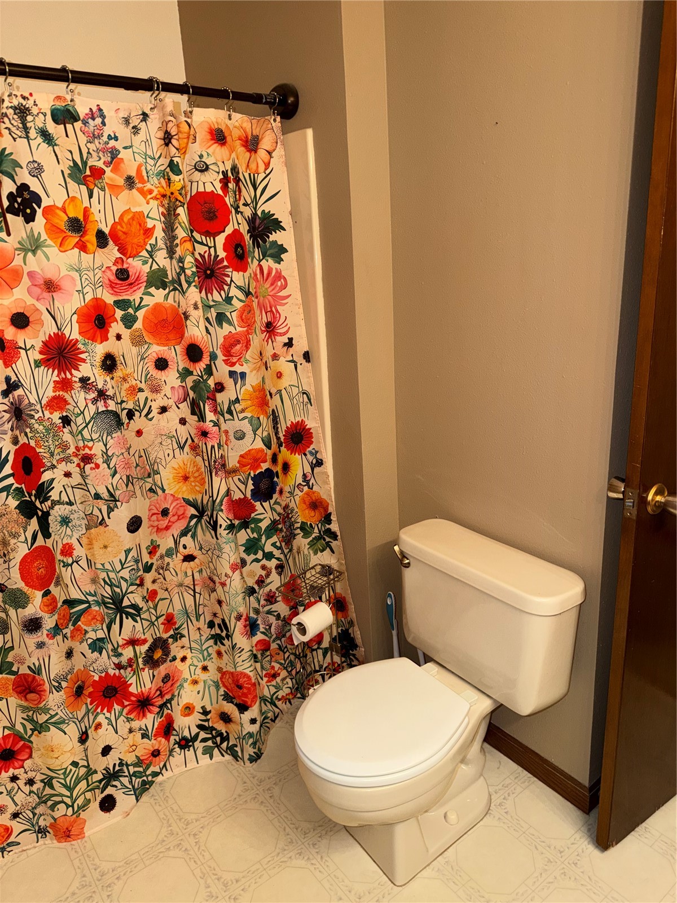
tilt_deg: -16.3
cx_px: 338
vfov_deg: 71.6
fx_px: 626
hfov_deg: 56.8
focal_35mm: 24
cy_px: 452
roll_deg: +3.1
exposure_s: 1/24
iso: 100
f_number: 1.78
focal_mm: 6.76
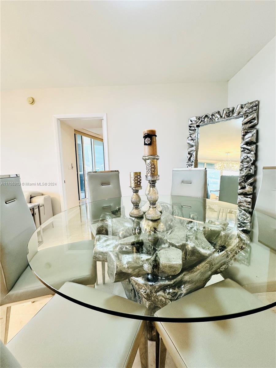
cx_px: 138
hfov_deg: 85.7
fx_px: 149
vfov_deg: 102.1
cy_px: 184
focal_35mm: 14
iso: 160
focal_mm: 2.22
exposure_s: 1/60
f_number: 2.2
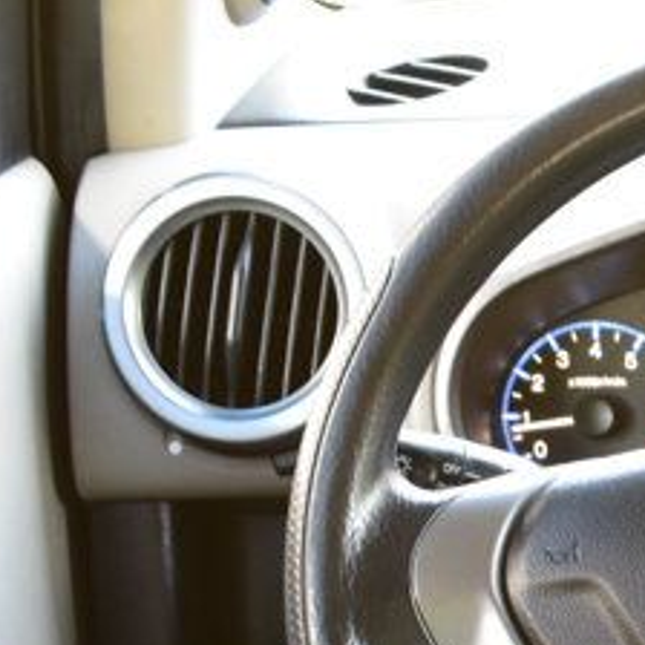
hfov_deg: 15.0
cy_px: 792
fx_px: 2213
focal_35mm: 105
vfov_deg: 15.9
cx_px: 1060
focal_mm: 18
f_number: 6.3
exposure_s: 1/15
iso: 900
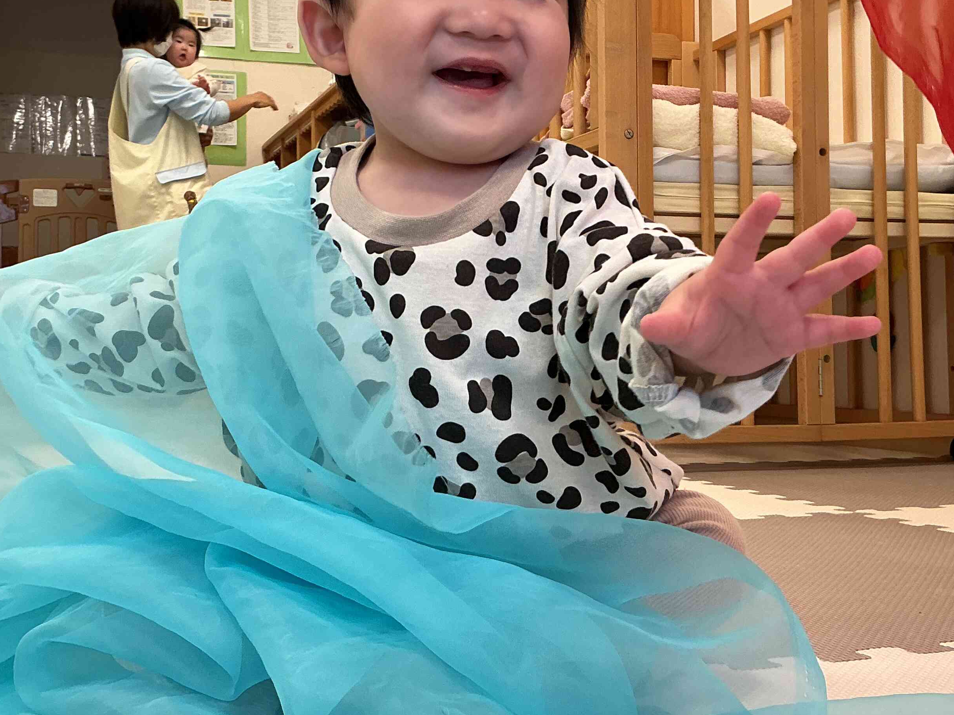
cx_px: 455
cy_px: 288
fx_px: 1323
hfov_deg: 39.6
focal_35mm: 48
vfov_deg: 30.2
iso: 40
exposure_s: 1/120
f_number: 1.8
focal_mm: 3
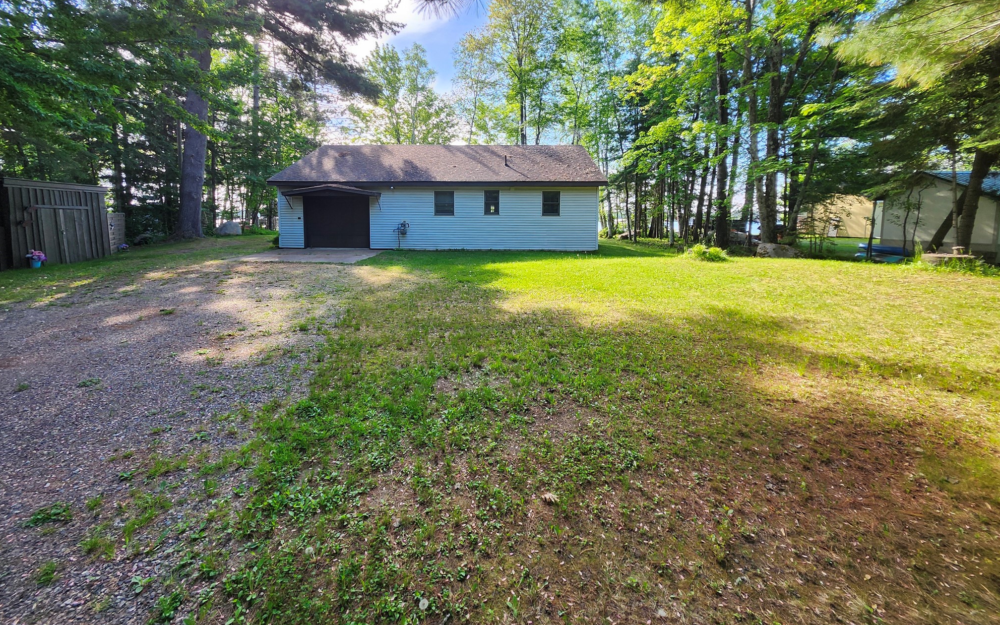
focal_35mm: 14
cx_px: 496
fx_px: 382
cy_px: 263
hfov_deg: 105.3
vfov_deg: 78.1
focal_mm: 1.74
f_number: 2.2
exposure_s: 1/120
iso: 50
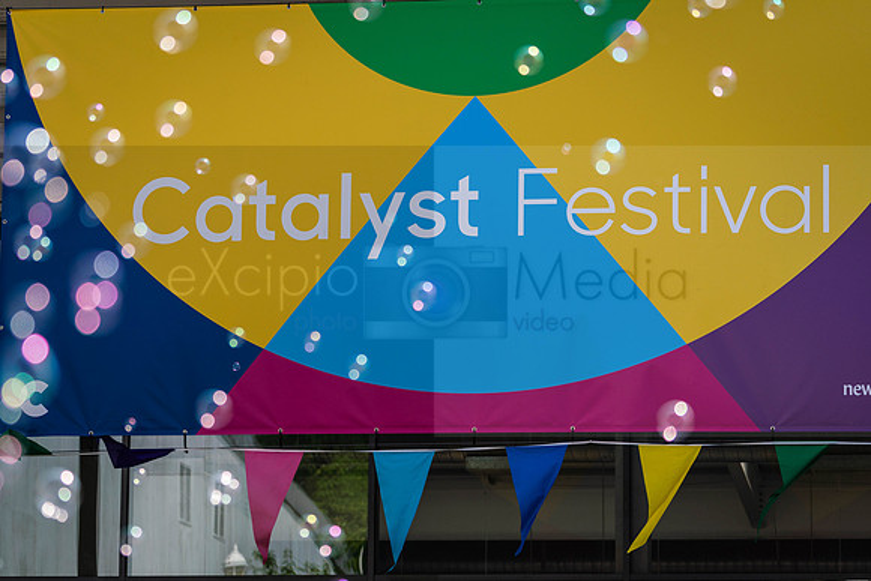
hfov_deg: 15.2
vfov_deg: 10.1
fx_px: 3272
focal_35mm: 135
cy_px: 302
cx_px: 418
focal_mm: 116
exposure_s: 1/1600
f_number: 4
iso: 100
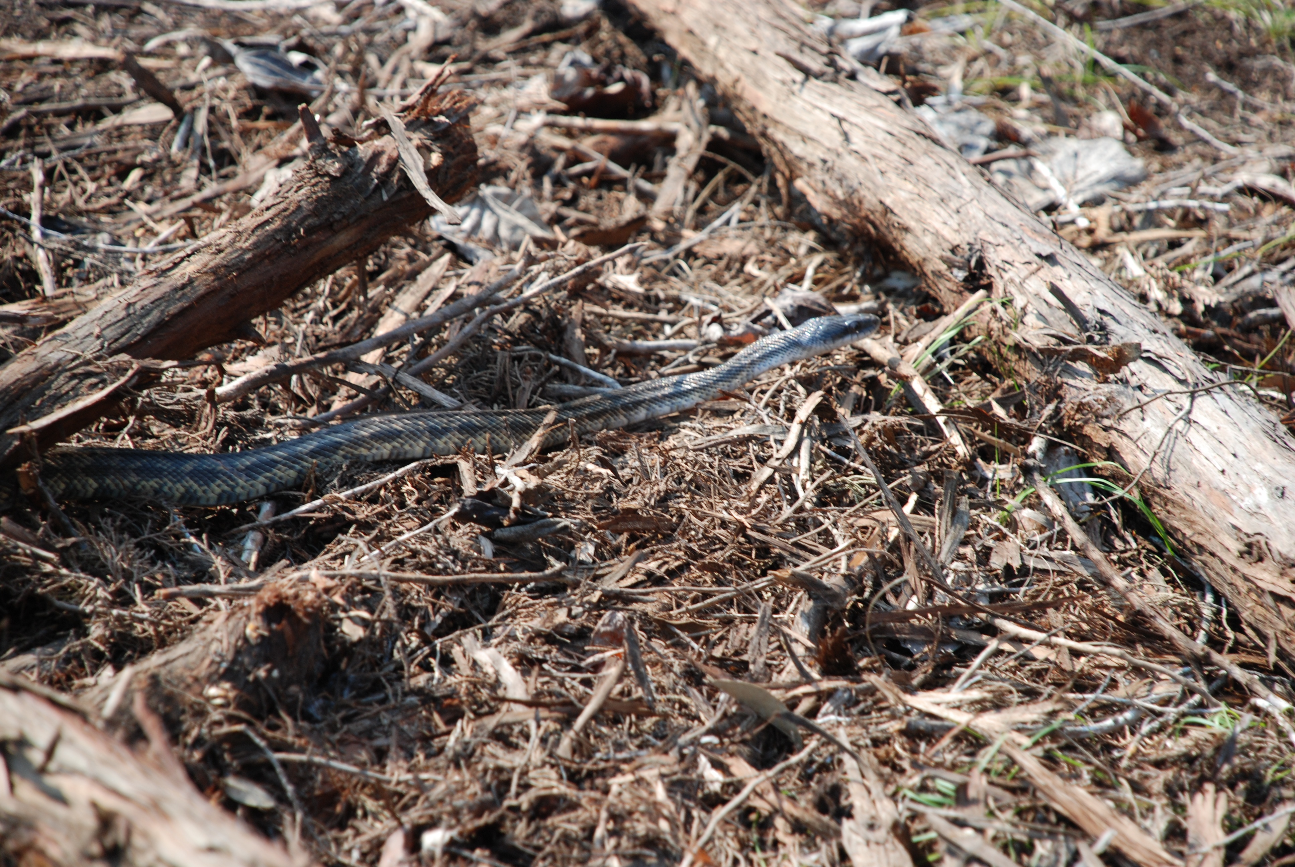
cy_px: 434
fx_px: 7293
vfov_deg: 6.8
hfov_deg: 10.1
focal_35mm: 202
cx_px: 648
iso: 200
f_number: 5.6
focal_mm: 135
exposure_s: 1/250
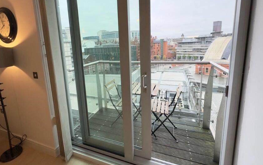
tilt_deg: -9.0
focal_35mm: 18
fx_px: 129
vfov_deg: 64.4
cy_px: 66
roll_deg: +2.8
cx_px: 120
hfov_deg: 90.9
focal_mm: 2.22
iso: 80
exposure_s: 1/100
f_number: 2.2
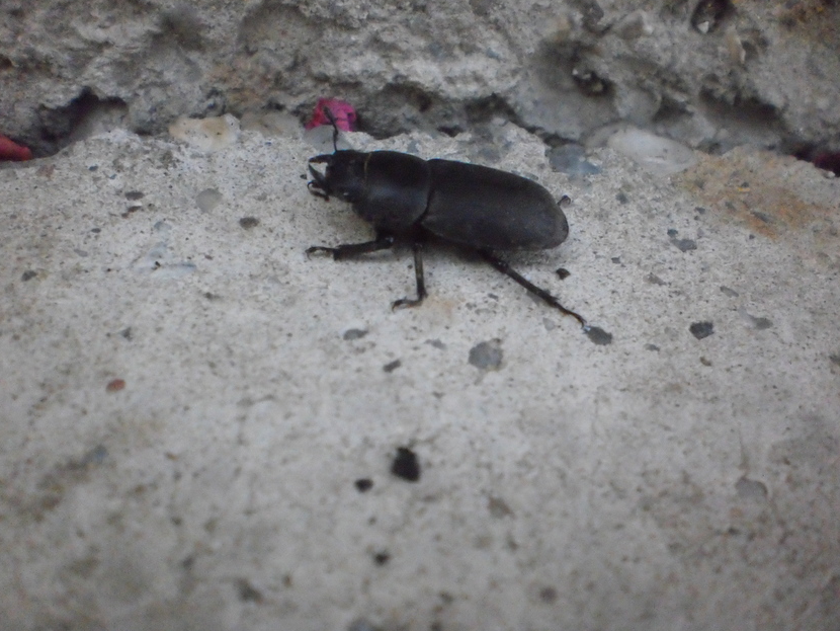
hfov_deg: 50.1
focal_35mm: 37
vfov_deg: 38.7
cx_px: 428
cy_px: 309
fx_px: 898
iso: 1600
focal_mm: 6.3
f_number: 3.1
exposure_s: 1/1000
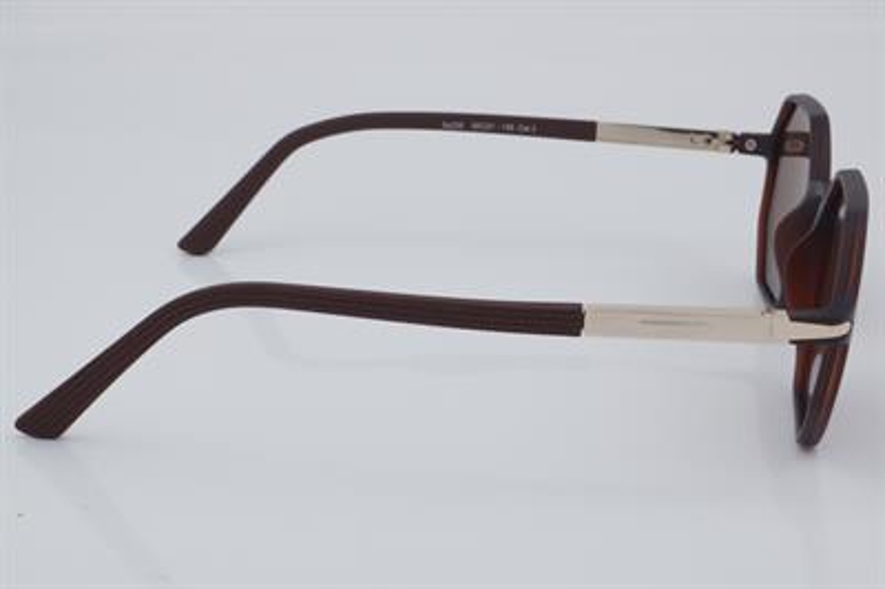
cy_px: 294
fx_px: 1842
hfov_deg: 27.0
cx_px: 442
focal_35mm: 75
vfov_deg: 18.2
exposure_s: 1/4
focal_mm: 50
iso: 100
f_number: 32
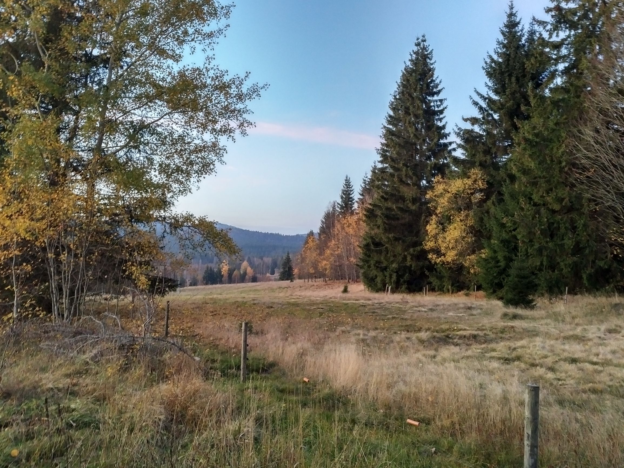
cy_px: 234
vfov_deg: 51.4
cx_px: 312
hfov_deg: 65.3
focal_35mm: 27
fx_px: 487
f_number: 2.2
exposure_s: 1/30
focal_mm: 4.75
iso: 304
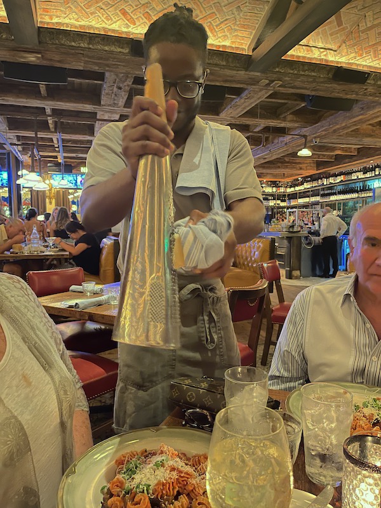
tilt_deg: -4.2
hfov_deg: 53.1
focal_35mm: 26
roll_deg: +0.7
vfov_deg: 67.3
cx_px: 190
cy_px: 254
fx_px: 382
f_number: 1.6
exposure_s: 1/20
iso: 1000
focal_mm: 5.1
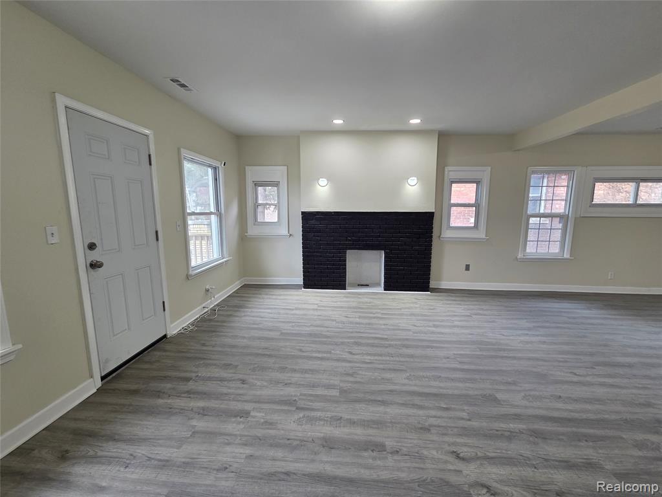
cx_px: 331
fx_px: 249
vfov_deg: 89.9
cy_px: 248
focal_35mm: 13
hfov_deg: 106.2
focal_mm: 2.2
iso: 160
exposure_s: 1/120
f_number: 2.2
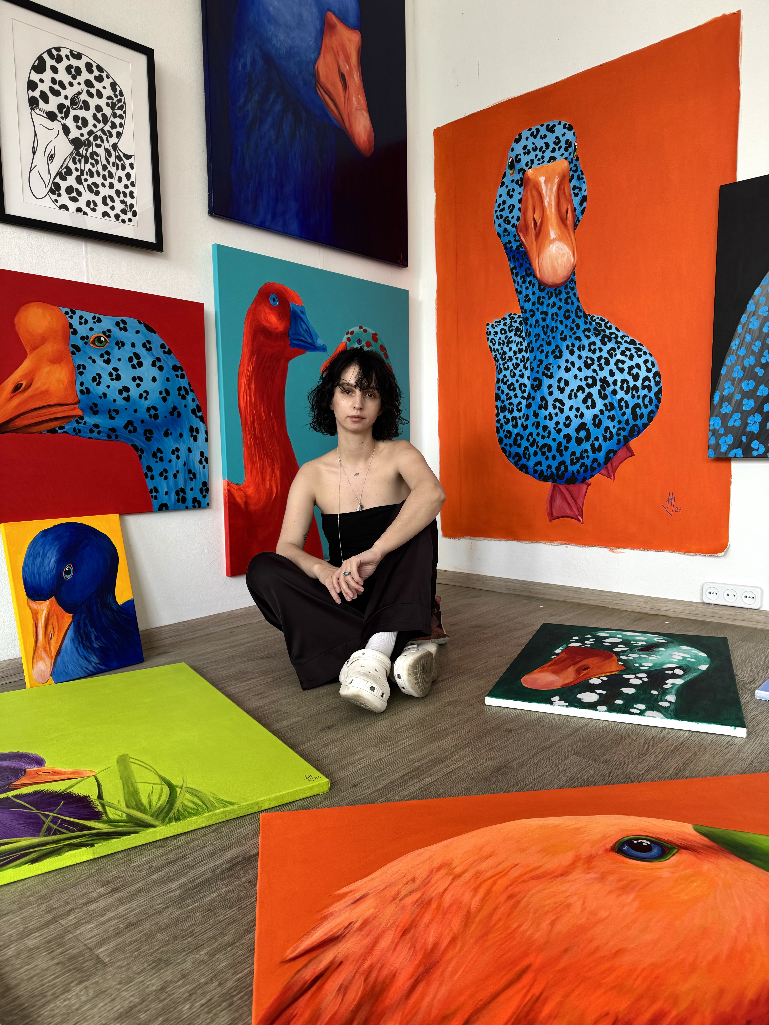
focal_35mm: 24
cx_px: 384
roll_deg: +1.5
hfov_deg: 56.8
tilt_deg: -3.8
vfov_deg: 71.6
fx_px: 711
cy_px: 512
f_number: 1.78
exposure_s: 1/121
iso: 125
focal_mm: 6.76
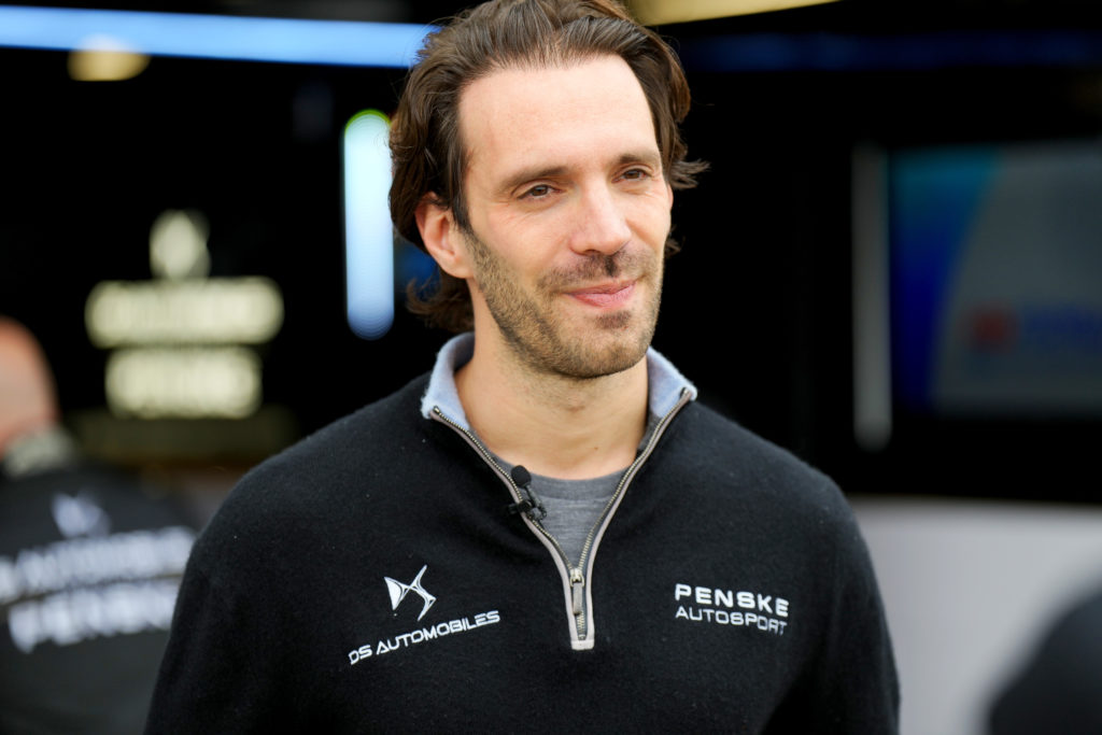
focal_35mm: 144
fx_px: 4408
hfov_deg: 14.2
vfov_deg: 9.5
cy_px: 368
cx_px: 551
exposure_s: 1/640
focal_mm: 144
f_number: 2.8
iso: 250
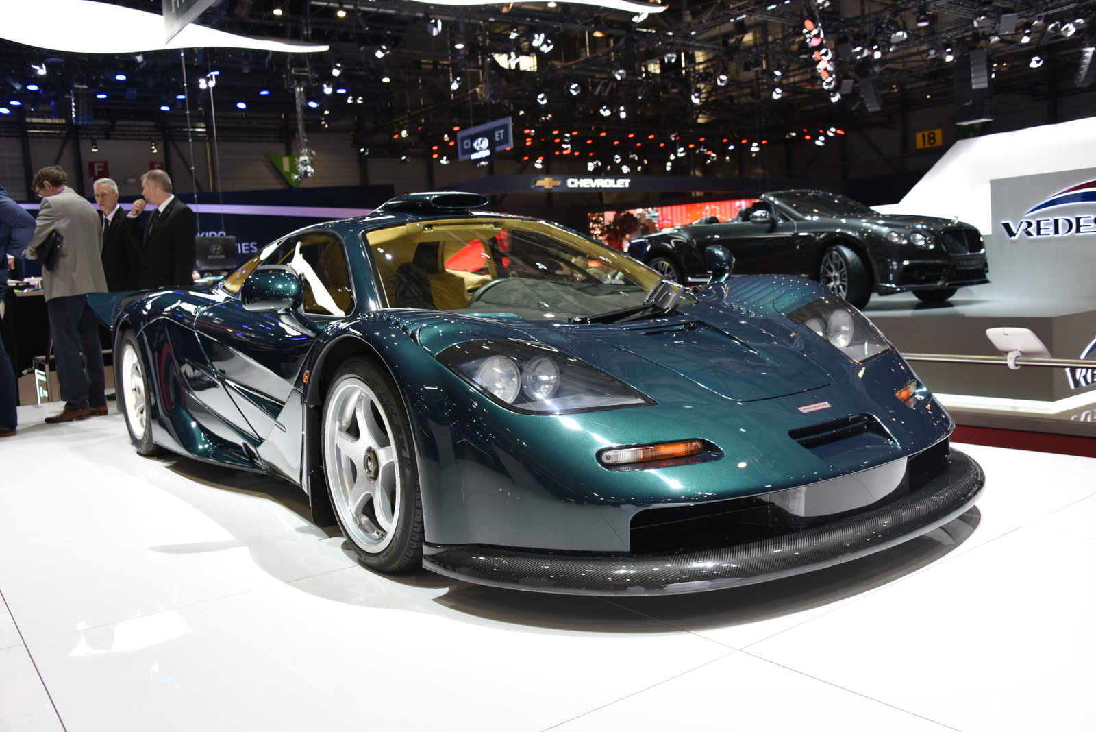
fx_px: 975
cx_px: 548
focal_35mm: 32
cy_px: 366
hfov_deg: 58.7
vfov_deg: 41.1
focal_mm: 32
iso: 400
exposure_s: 1/60
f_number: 6.3
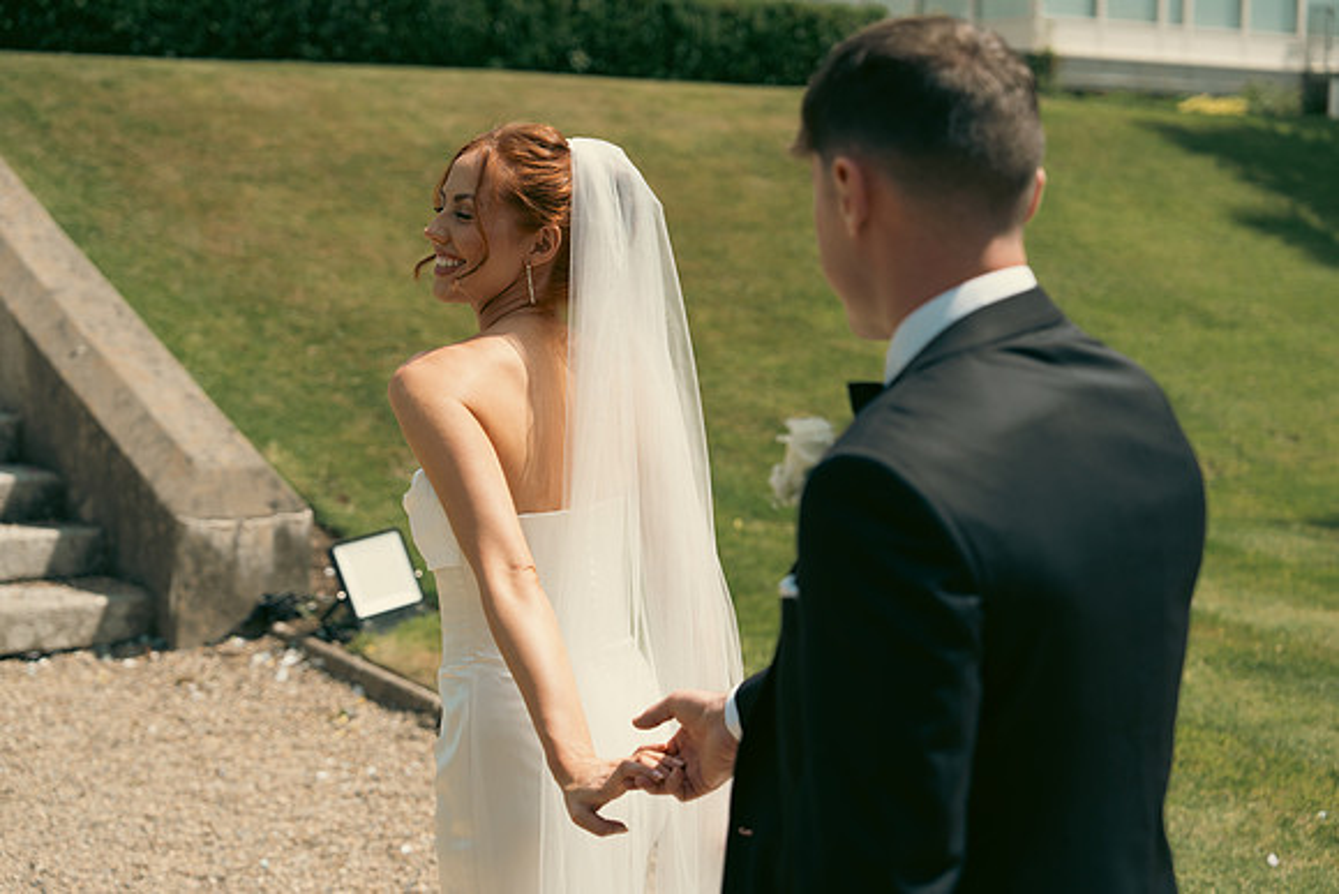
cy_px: 447
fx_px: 2418
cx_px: 670
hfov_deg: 31.0
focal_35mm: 65
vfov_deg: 20.9
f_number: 3.5
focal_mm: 65
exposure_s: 1/1250
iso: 125
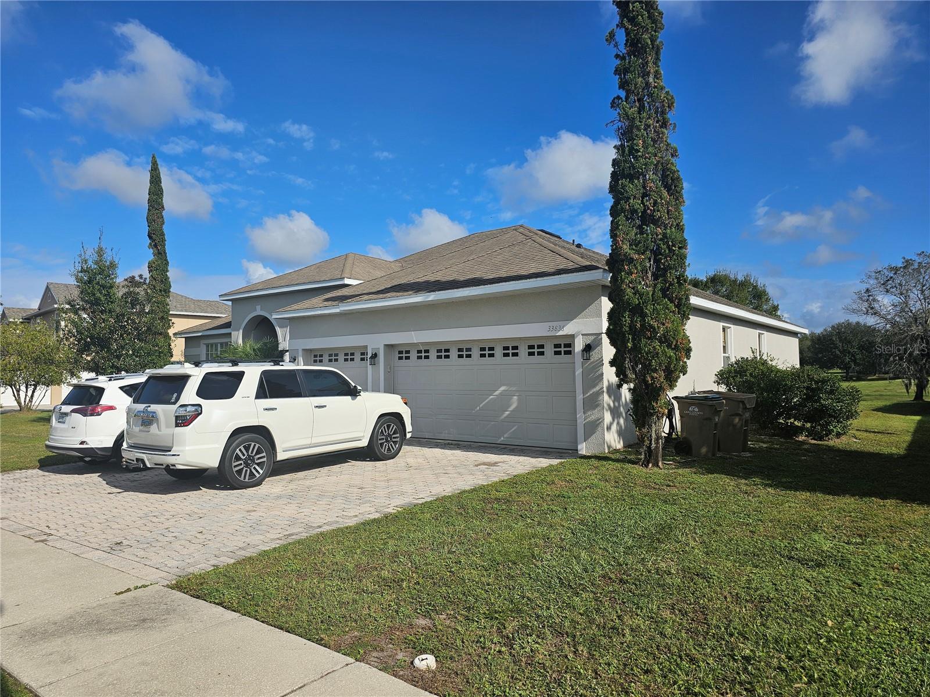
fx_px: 618
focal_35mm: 23
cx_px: 465
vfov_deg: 58.9
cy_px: 348
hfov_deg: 73.9
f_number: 1.7
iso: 10
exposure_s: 1/1369
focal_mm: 6.3
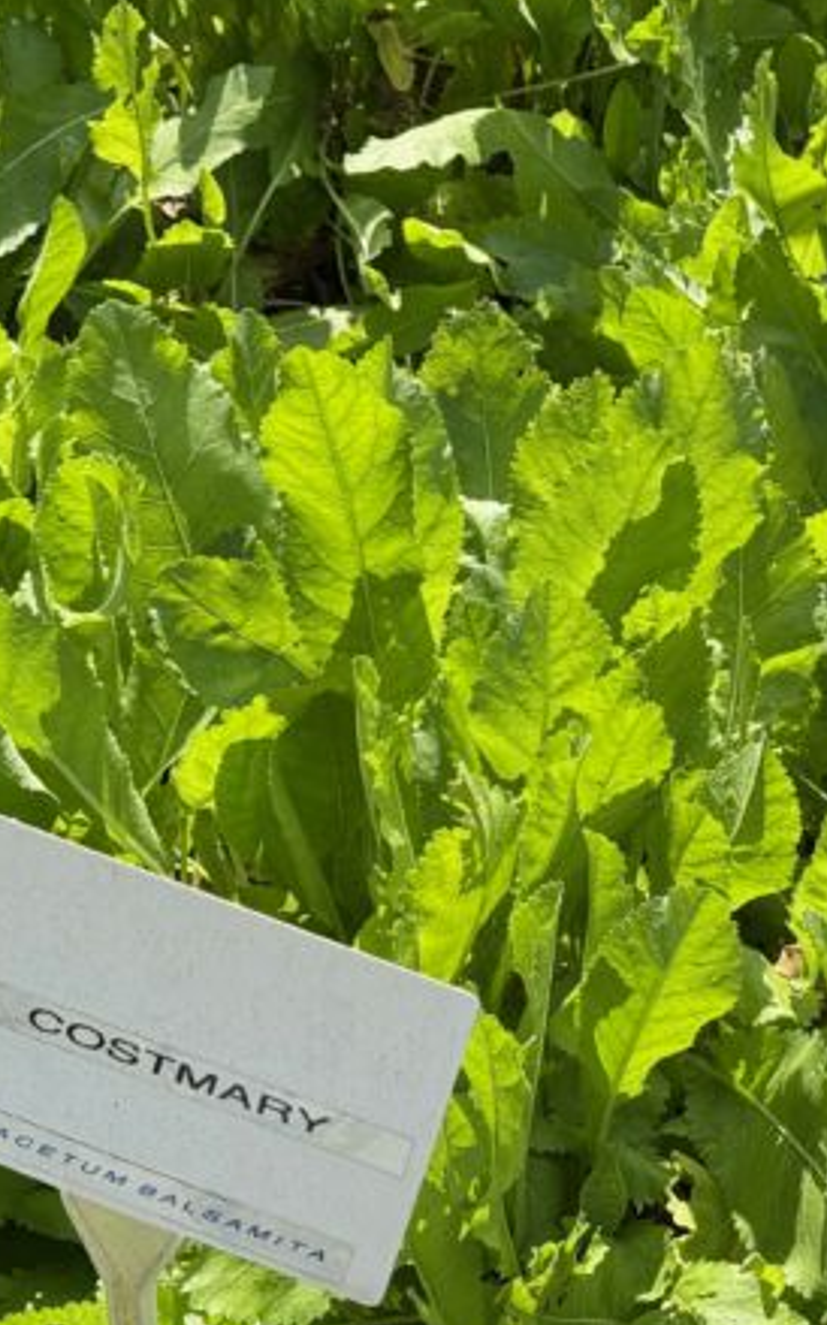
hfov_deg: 14.5
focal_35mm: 89
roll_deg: -0.4
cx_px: 736
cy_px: 736
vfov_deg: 23.3
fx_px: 3213
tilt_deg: -41.8
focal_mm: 6.76
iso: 64
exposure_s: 1/2273
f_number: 1.78
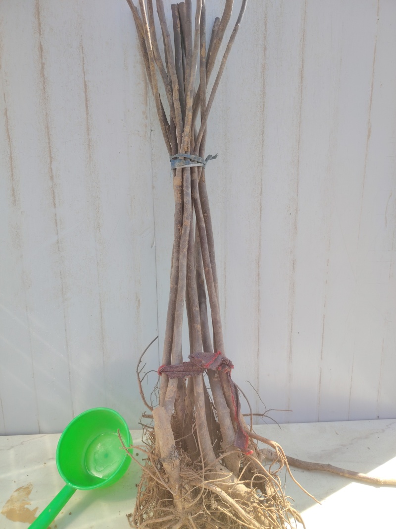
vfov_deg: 71.6
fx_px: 366
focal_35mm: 24
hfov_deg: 56.8
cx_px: 198
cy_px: 264
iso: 100
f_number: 1.75
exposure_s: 1/248
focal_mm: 5.25
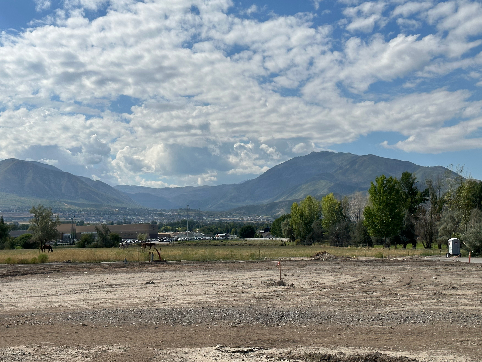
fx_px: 766
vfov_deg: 26.6
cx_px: 246
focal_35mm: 55
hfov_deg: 34.9
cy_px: 197
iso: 64
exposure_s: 1/8929
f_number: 1.78
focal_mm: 6.86
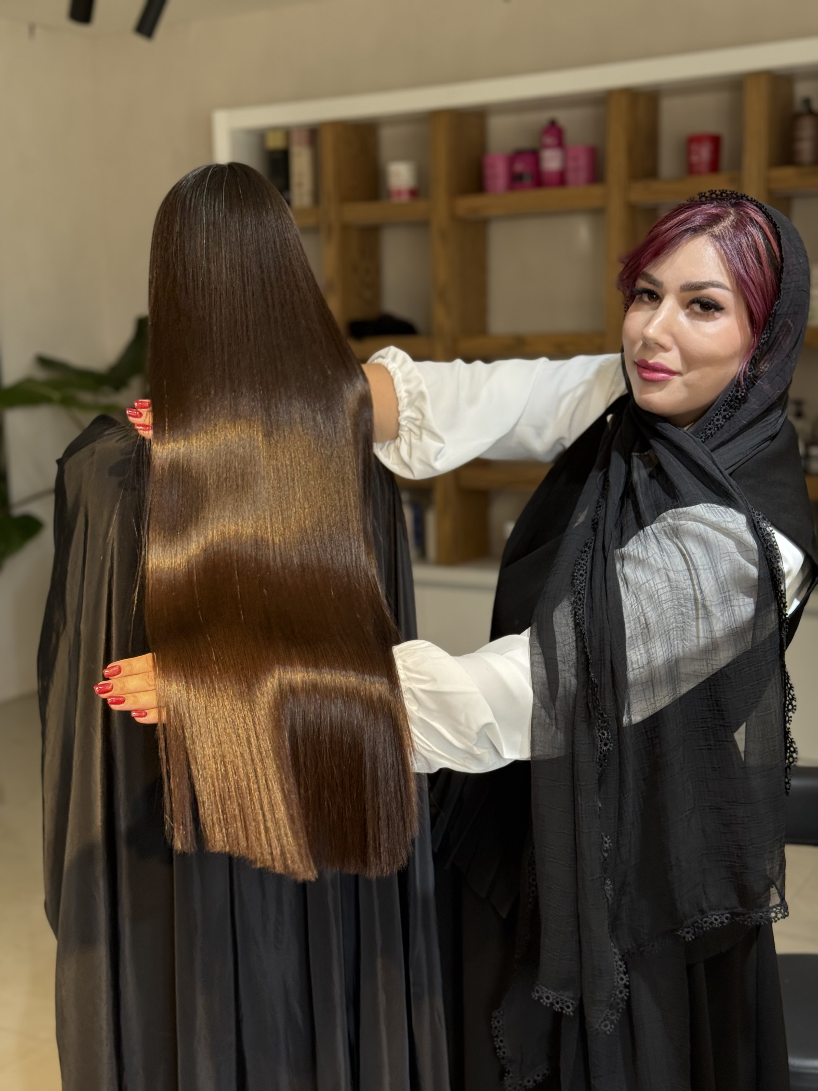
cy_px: 546
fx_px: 1512
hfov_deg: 30.3
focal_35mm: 48
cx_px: 409
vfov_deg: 39.7
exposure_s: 1/122
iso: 50
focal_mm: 6.76
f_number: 1.78
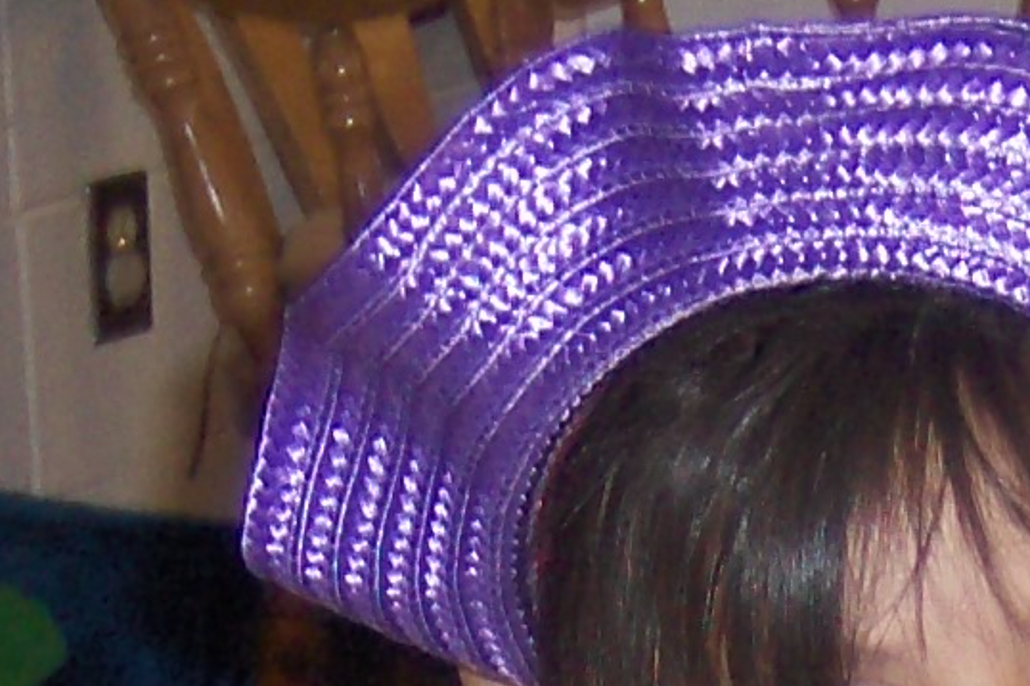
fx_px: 7062
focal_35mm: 247
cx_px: 1087
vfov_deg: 5.3
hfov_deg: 8.3
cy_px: 1780
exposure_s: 1/60
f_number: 2.8
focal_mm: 7.5
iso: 100
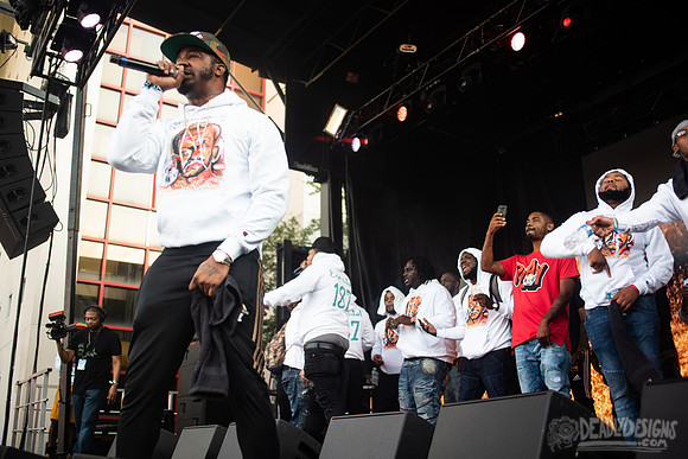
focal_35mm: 35
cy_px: 230
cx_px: 344
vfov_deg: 37.9
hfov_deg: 54.4
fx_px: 669
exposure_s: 1/160
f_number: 3.2
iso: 200
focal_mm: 35
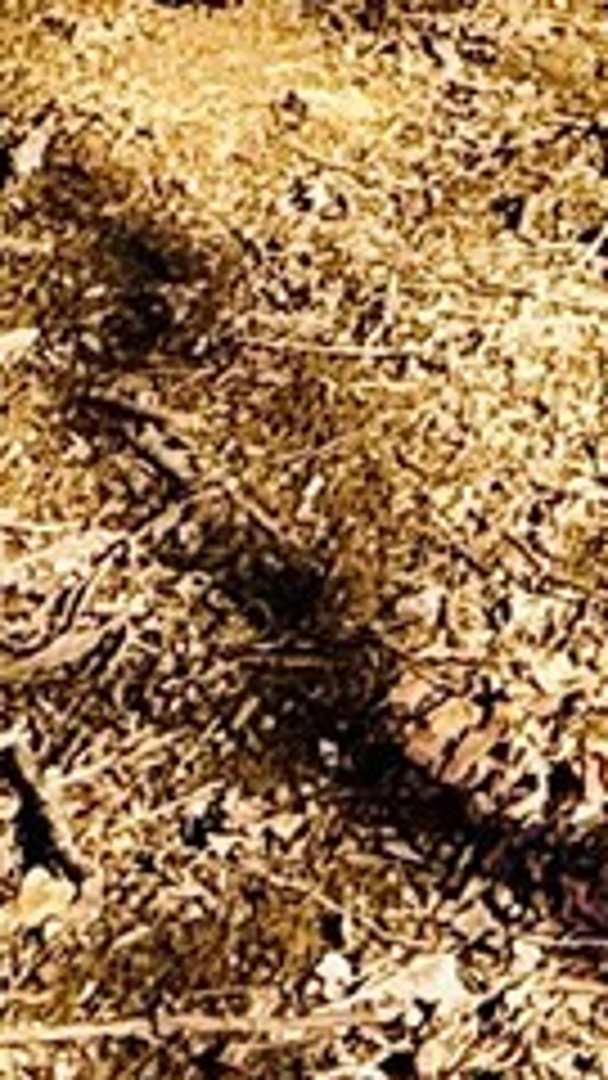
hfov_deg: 8.3
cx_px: 1856
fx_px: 3497
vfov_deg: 13.8
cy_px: -1323
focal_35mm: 122
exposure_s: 1/1399
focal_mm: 2.22
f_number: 2.2
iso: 50
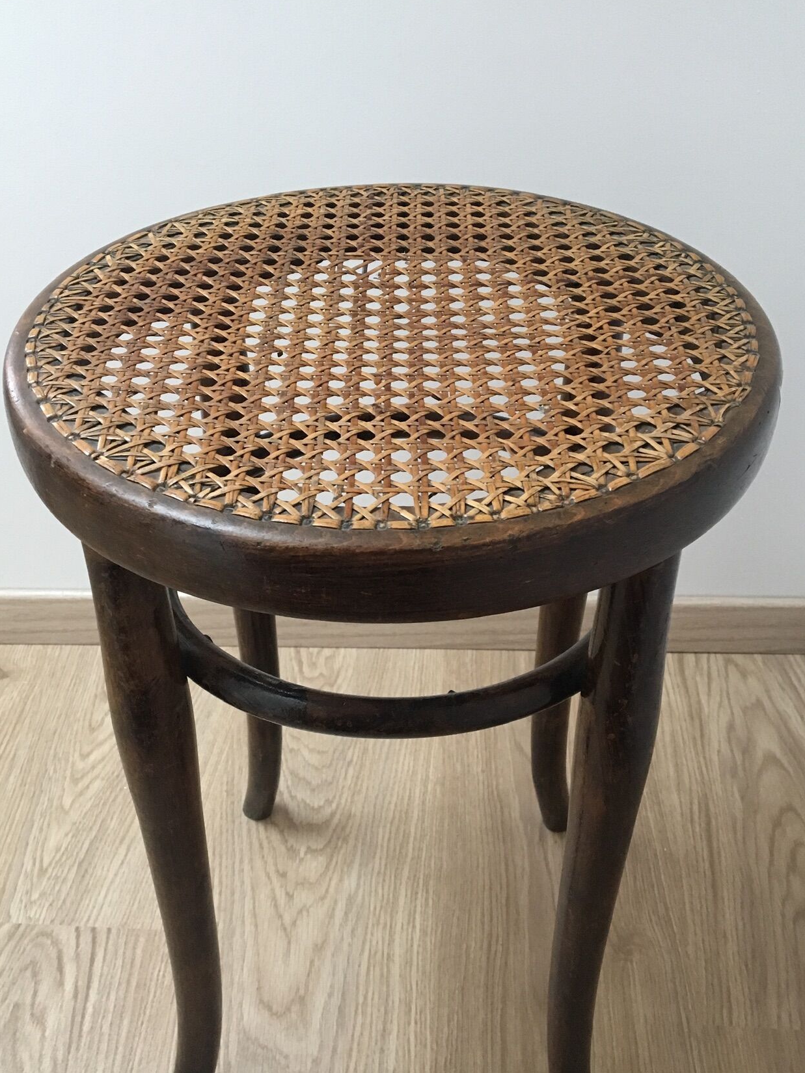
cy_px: 565
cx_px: 383
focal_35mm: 36
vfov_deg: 51.3
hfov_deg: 39.6
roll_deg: +0.1
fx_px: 1117
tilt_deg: -36.3
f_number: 2.2
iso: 160
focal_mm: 4.15
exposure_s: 1/33
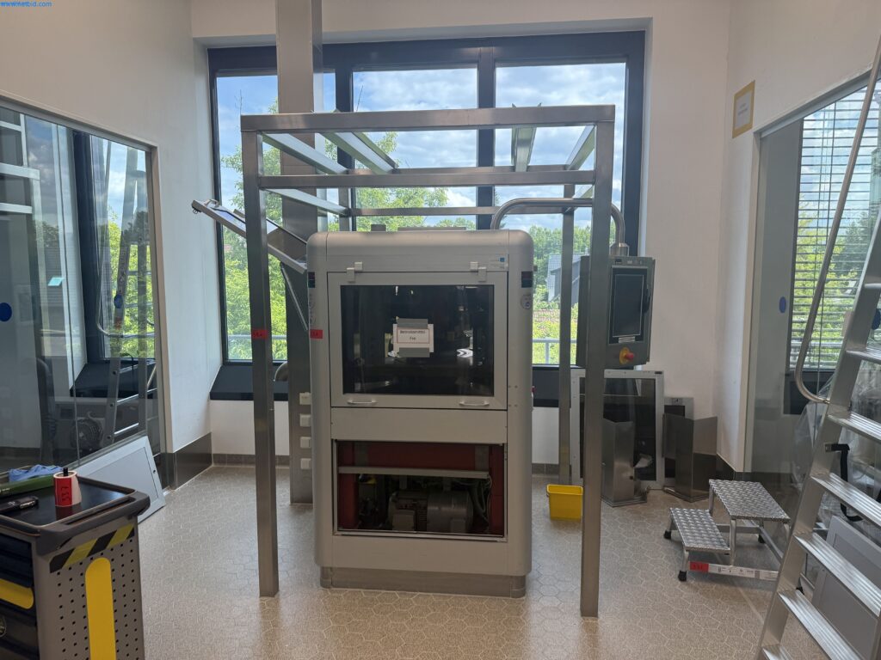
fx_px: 611
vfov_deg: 56.8
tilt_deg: -3.3
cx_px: 440
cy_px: 330
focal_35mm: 24
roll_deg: +0.2
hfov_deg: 71.6
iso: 100
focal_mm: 6.76
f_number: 1.78
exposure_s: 1/281
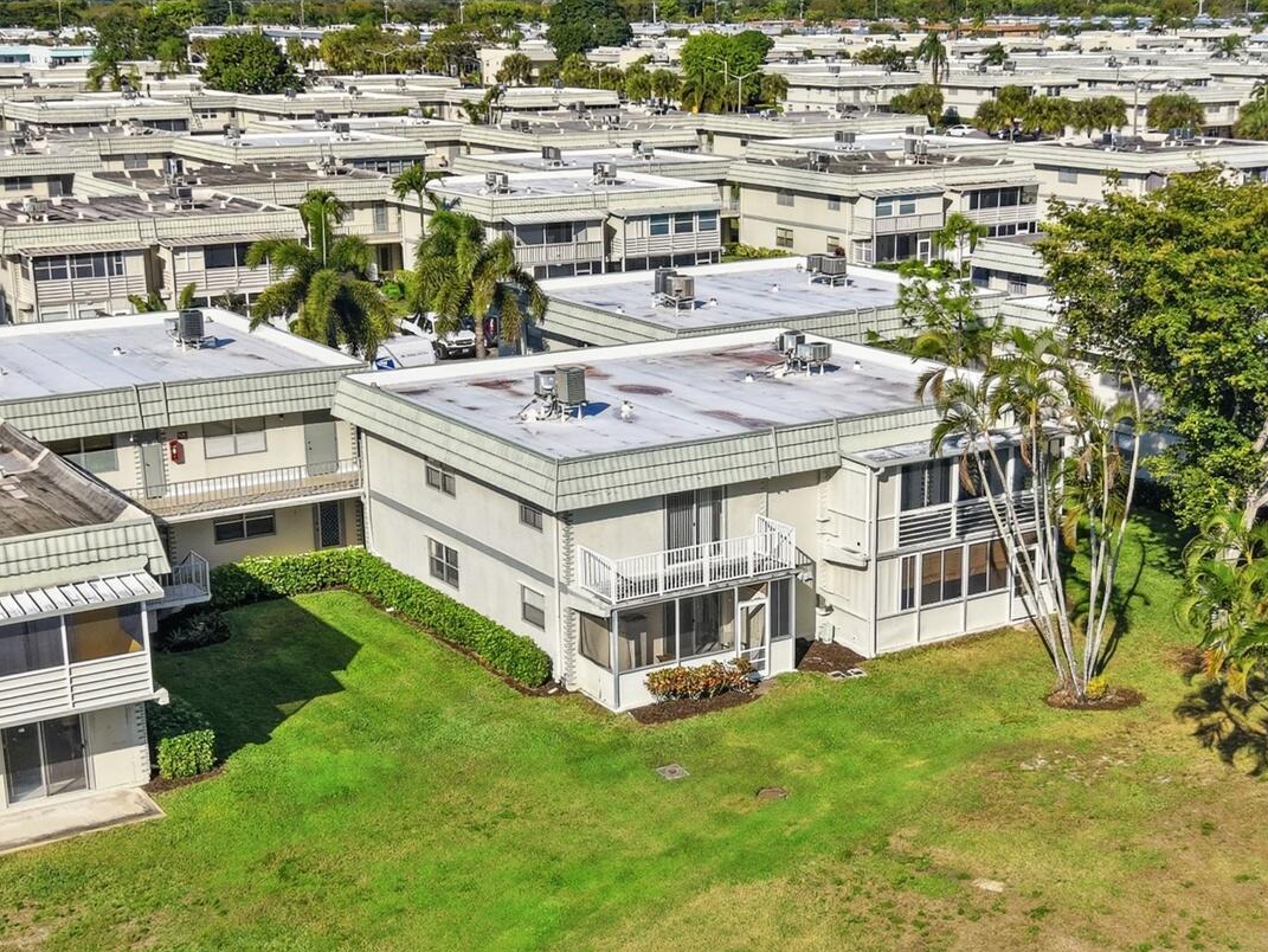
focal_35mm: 56
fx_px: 2052
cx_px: 704
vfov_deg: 26.1
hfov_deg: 34.3
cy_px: 549
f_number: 1.8
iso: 100
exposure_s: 1/6000
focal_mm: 8.7
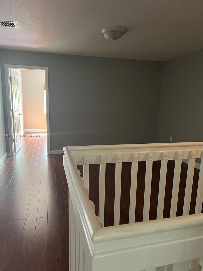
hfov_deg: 53.1
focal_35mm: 26
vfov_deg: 67.3
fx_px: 203
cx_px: 102
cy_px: 136
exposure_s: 1/43
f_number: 1.5
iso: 500
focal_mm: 5.7
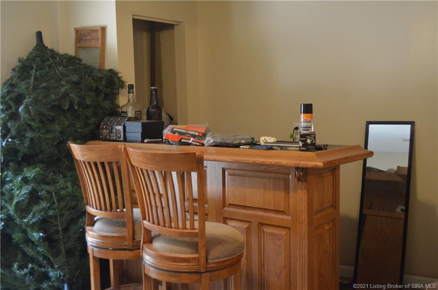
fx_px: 510
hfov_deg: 46.5
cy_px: 145
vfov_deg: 31.7
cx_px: 219
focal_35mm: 42
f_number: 4.5
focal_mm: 28
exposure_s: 1/30
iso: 2000
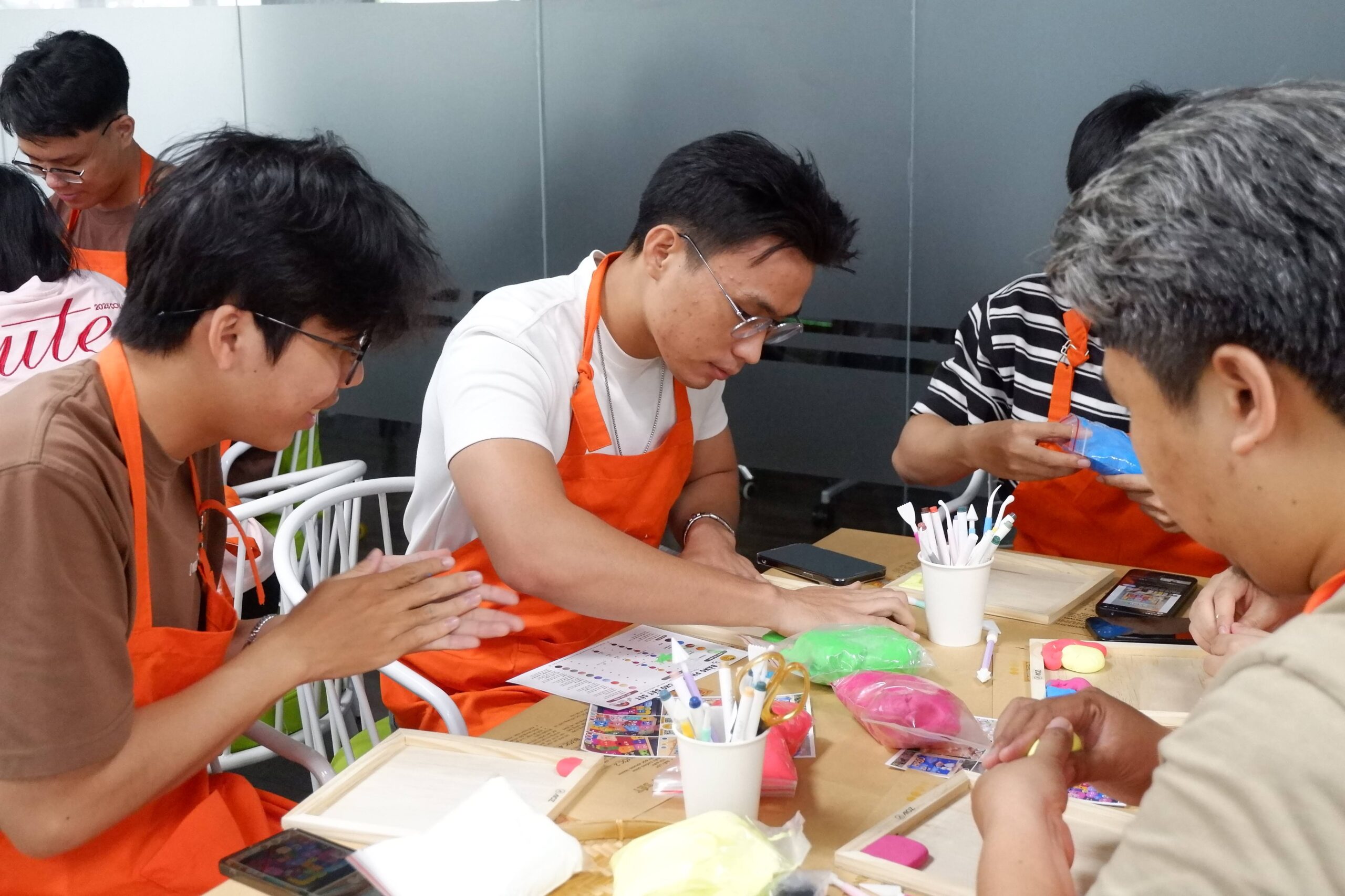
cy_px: 448
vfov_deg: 28.7
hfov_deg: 41.9
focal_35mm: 47
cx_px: 672
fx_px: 1756
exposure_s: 1/140
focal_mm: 31
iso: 4000
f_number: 4.7
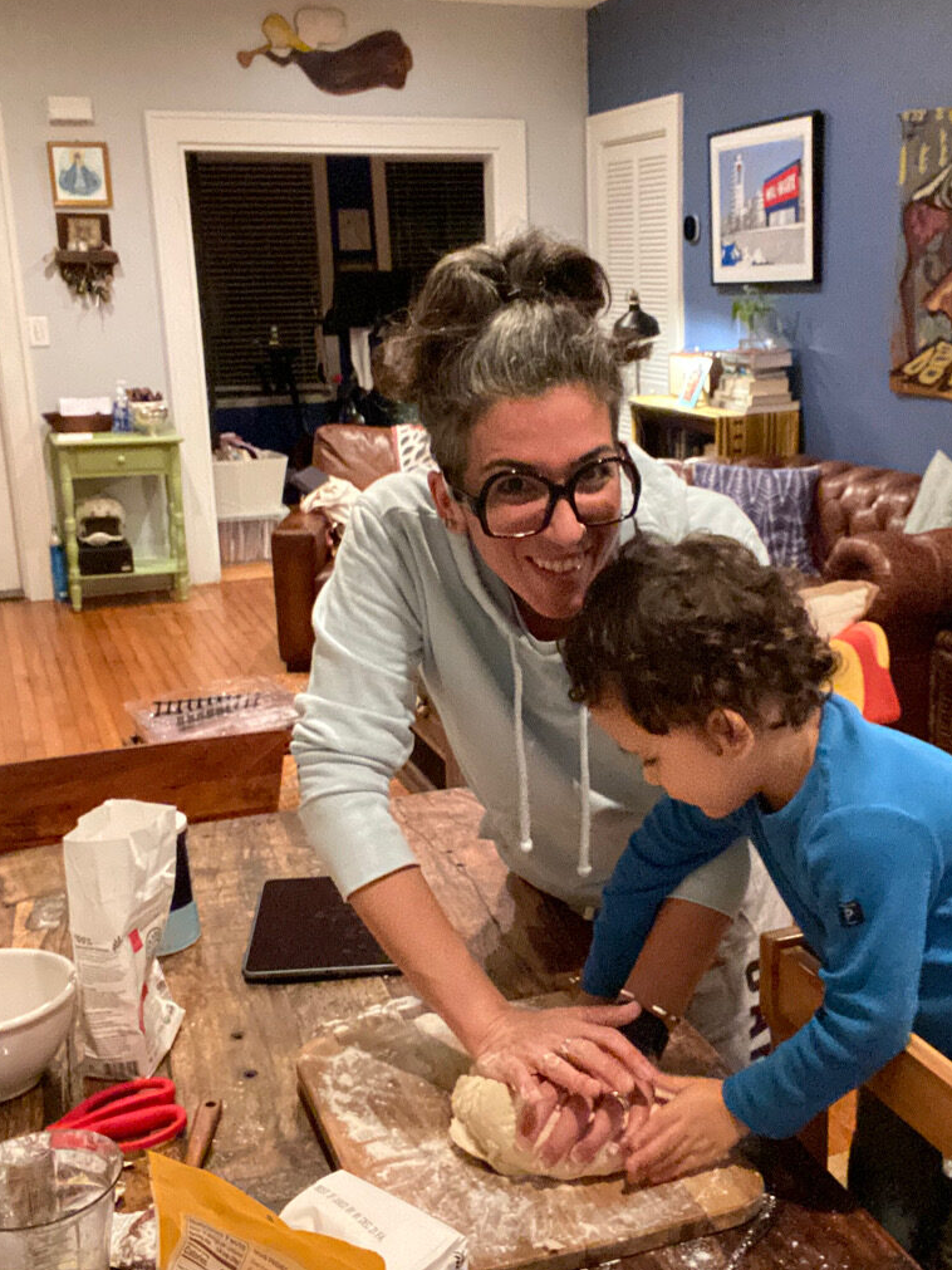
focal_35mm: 38
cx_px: 558
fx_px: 1394
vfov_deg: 49.0
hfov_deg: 37.6
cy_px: 634
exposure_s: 1/30
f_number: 2.2
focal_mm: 2.71
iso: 640
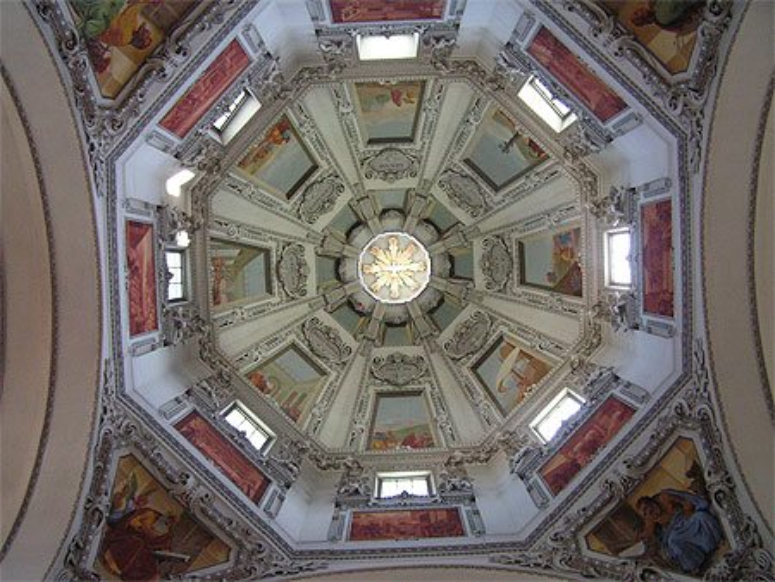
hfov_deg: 49.0
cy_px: 291
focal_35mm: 38
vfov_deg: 37.8
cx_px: 388
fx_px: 851
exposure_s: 1/50
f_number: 2.8
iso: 160
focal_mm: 6.3
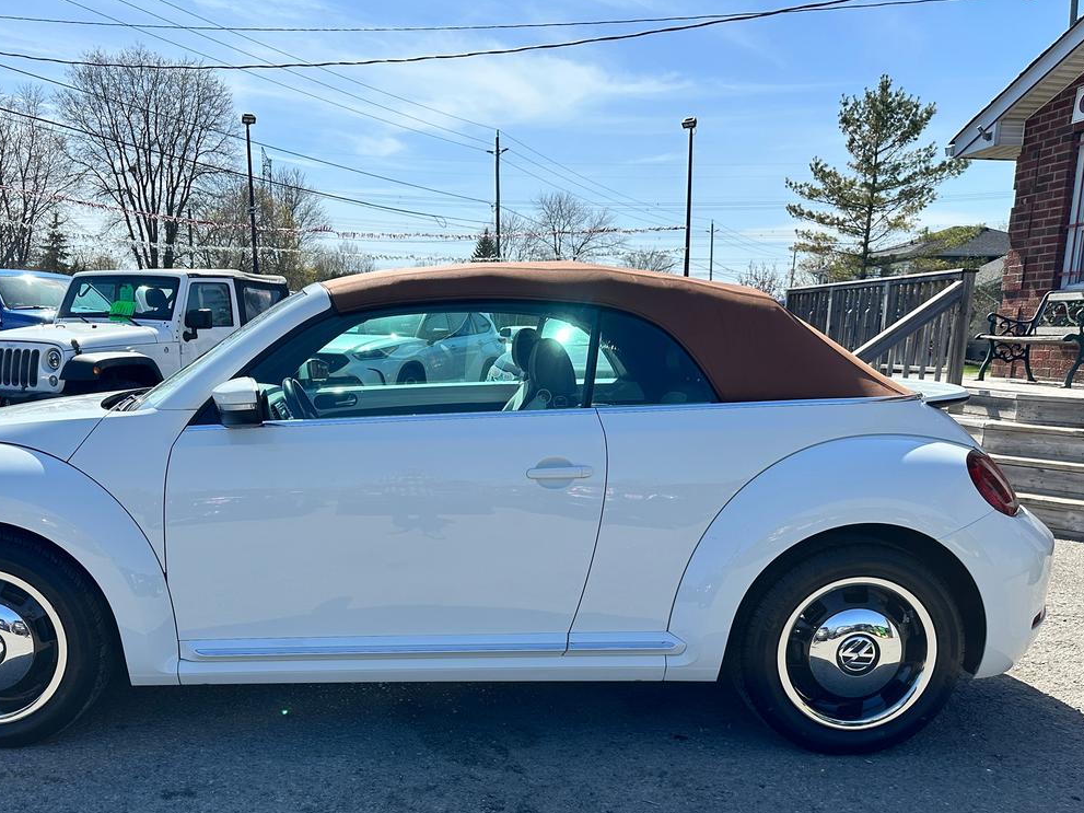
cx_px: 426
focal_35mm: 31
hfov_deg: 57.8
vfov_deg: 44.9
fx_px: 971
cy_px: 522
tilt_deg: -10.5
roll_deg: -1.3
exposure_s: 1/3861
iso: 80
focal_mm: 6.86
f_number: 1.78
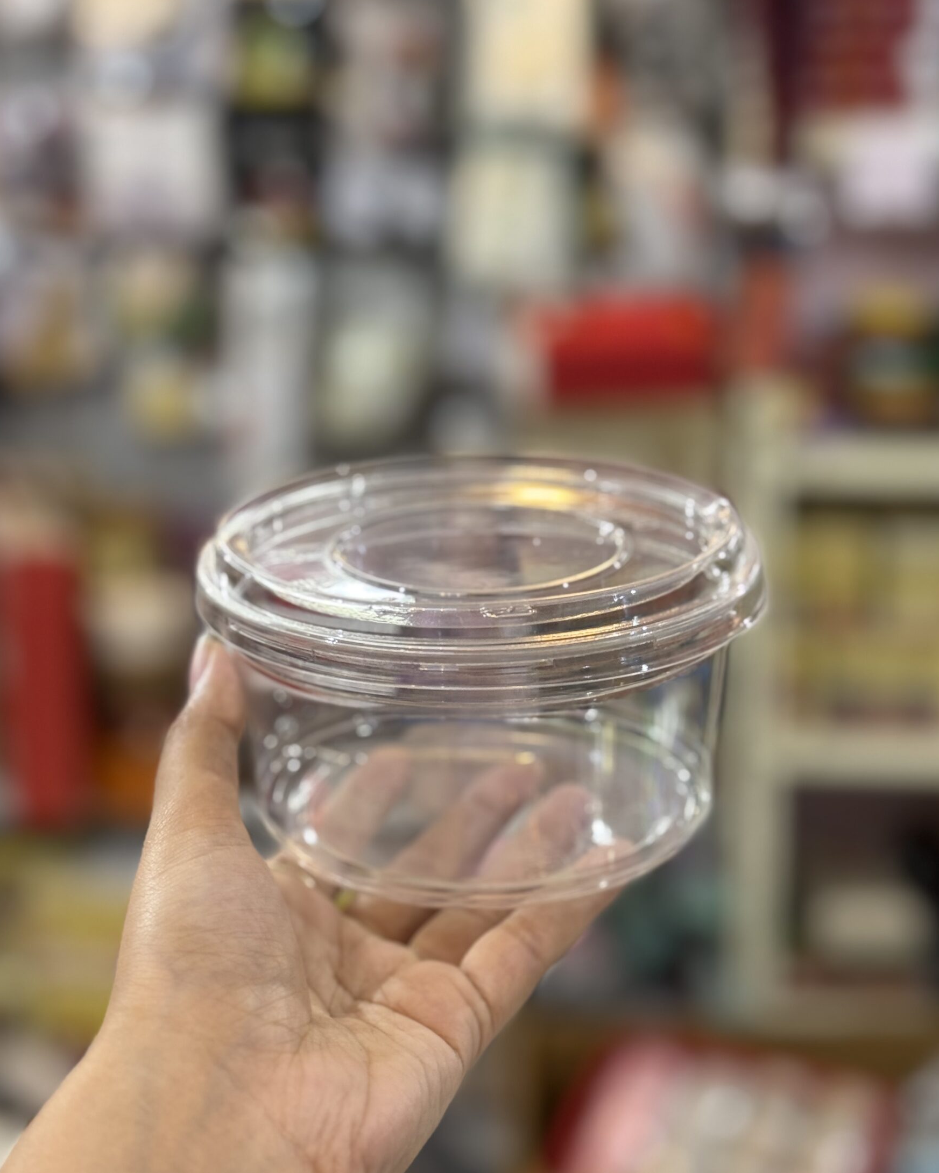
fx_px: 1910
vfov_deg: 34.1
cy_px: 591
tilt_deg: -10.7
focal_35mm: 55
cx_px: 462
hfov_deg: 27.6
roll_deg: -0.1
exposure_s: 1/100
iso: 100
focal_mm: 6.76
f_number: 1.78
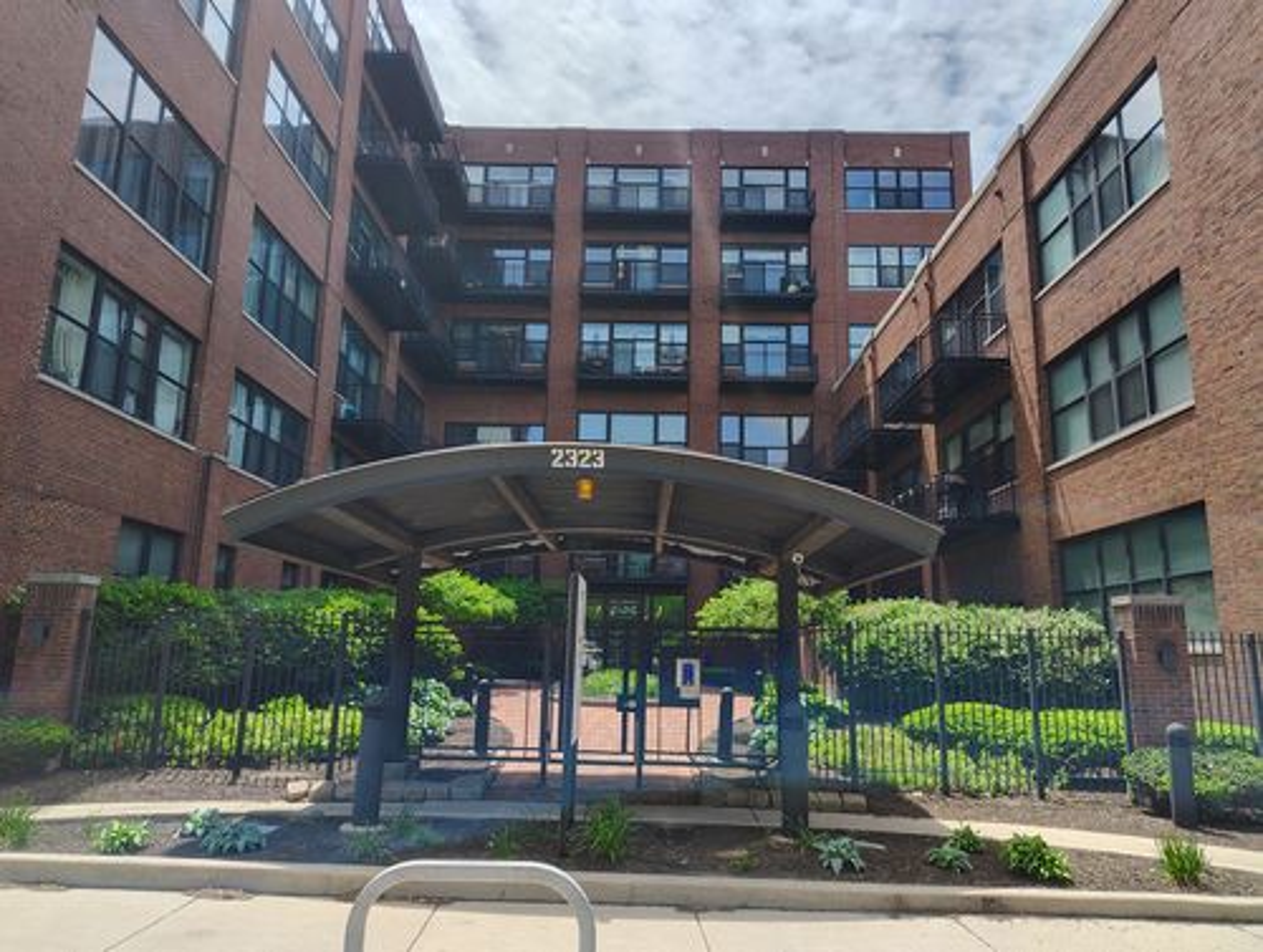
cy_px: 476
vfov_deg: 57.0
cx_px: 632
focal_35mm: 24
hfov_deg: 71.5
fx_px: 877
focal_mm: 5.56
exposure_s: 1/464
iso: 100
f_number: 1.8
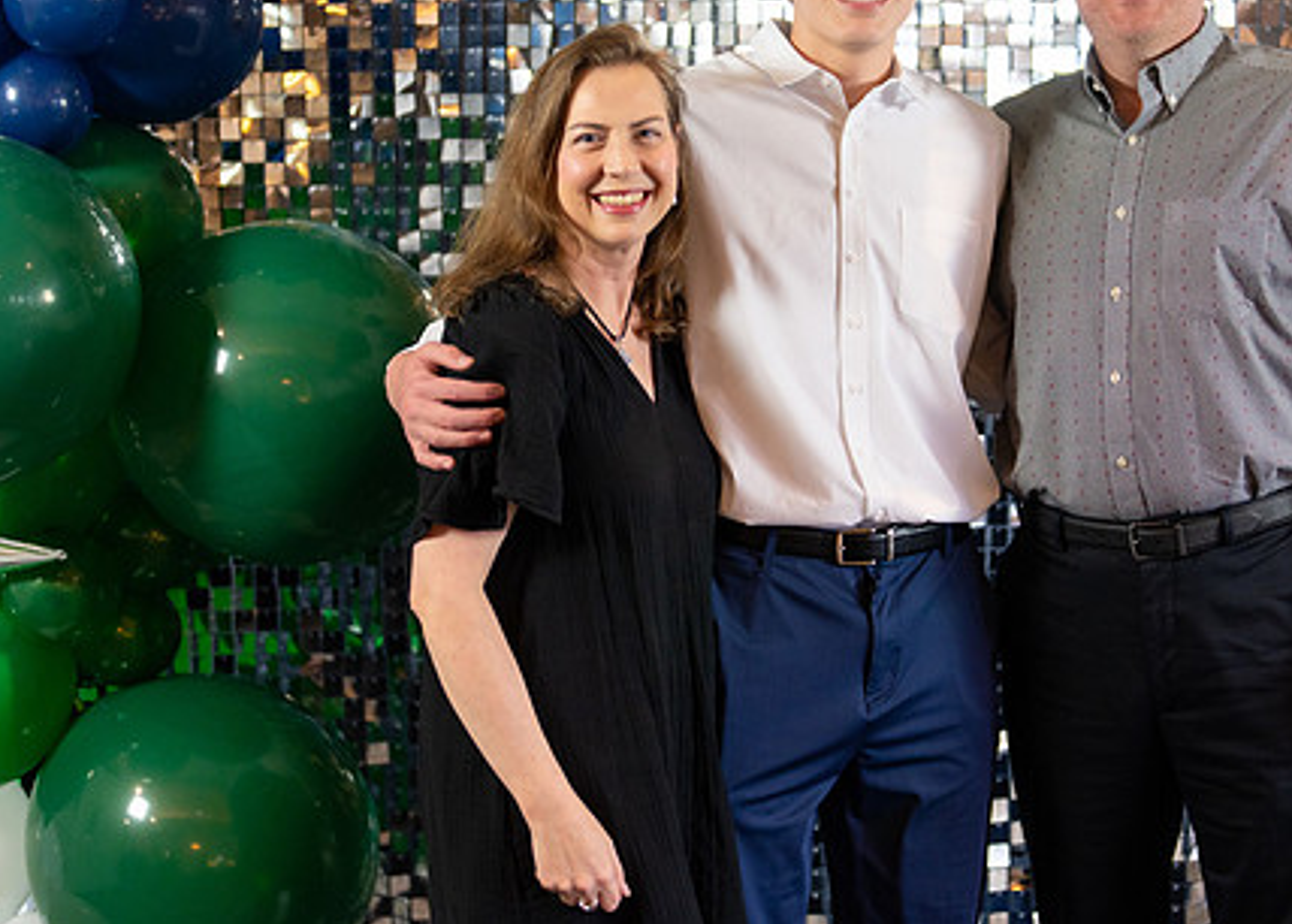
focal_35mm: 73
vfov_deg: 19.5
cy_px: 308
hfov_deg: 27.0
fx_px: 2679
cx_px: 848
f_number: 1.2
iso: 800
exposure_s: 1/320
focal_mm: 50
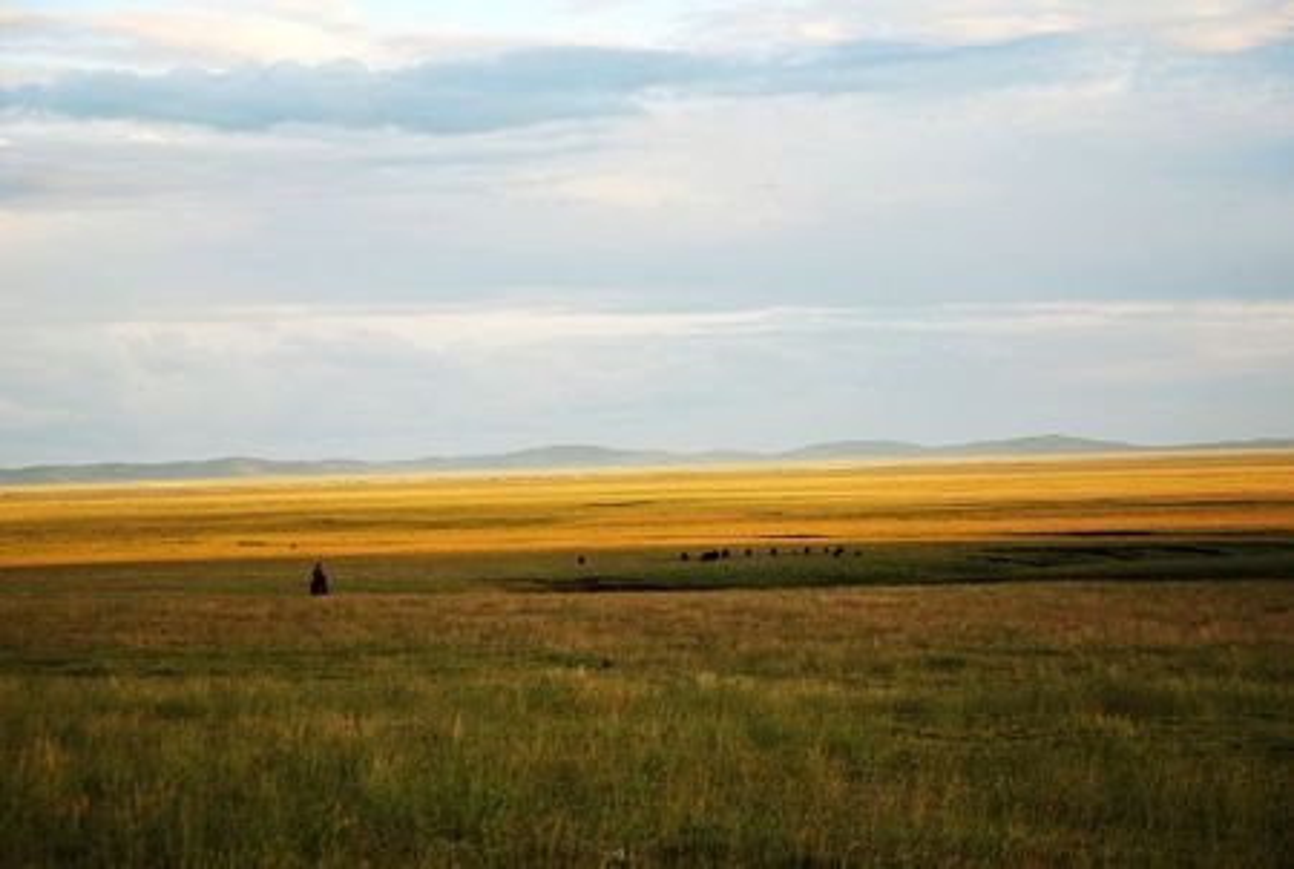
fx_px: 3566
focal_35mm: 99
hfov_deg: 20.6
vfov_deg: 13.9
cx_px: 647
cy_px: 434
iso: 250
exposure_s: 1/125
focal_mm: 66
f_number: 5.3
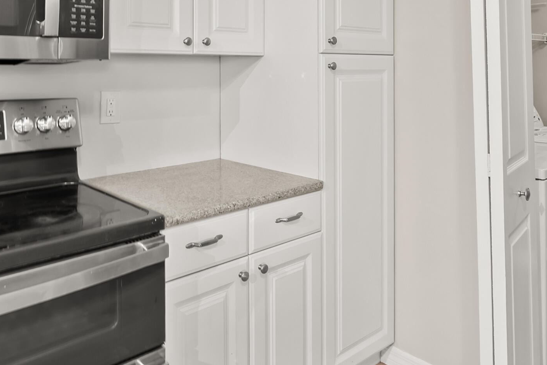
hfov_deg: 58.7
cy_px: 32
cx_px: 280
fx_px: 486
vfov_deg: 38.2
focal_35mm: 32
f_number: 8
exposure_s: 2
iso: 100
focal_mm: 10
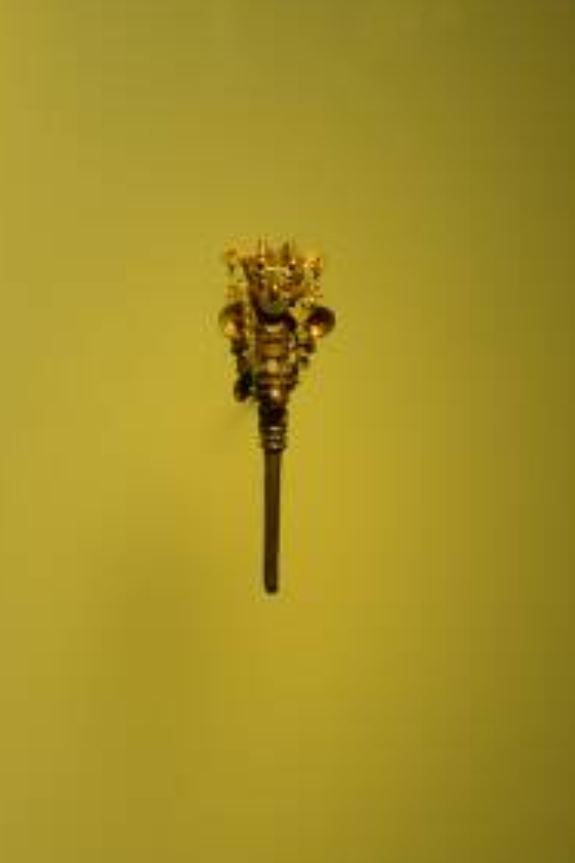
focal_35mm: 111
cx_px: -137
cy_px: 602
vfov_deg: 18.4
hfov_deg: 12.0
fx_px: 2662
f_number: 5.6
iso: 100
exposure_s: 1/15
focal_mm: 26
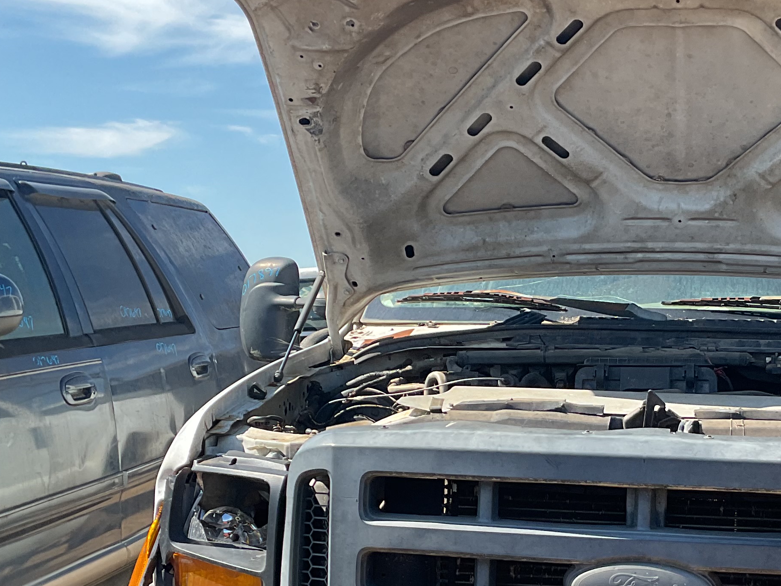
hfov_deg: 29.9
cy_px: 438
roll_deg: +4.3
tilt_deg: -4.5
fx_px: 1444
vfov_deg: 22.7
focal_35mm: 64
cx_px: 555
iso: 16
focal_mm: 3
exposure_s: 1/613
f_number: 1.8
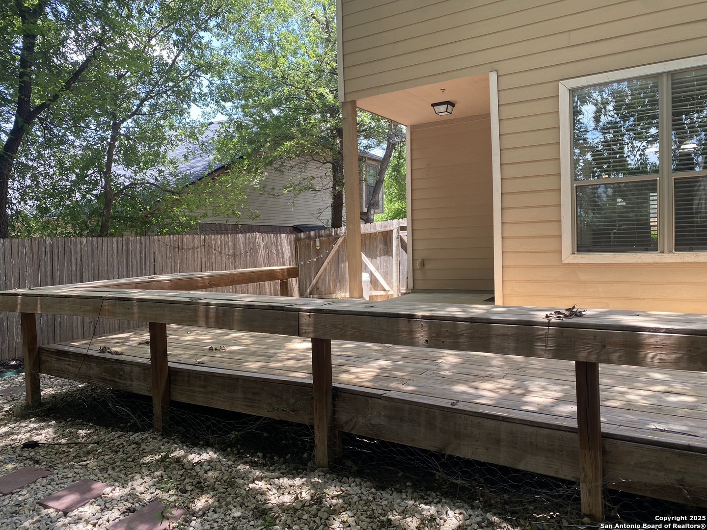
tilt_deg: -3.2
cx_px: 354
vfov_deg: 53.1
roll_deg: +0.2
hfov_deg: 67.3
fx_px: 531
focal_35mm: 26
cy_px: 265
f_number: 1.8
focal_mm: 4.25
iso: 32
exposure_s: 1/184
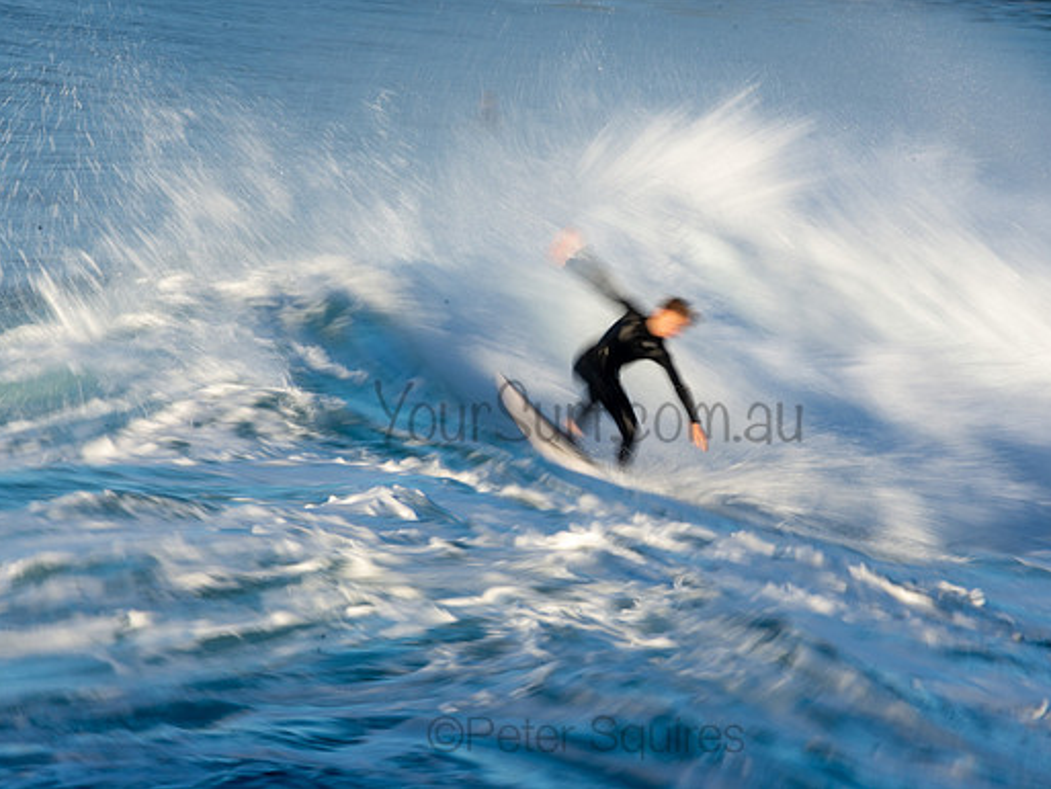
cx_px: 586
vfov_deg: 1.8
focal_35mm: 815
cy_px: 394
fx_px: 24751
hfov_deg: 2.4
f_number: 29
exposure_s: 1/20
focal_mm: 500
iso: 100
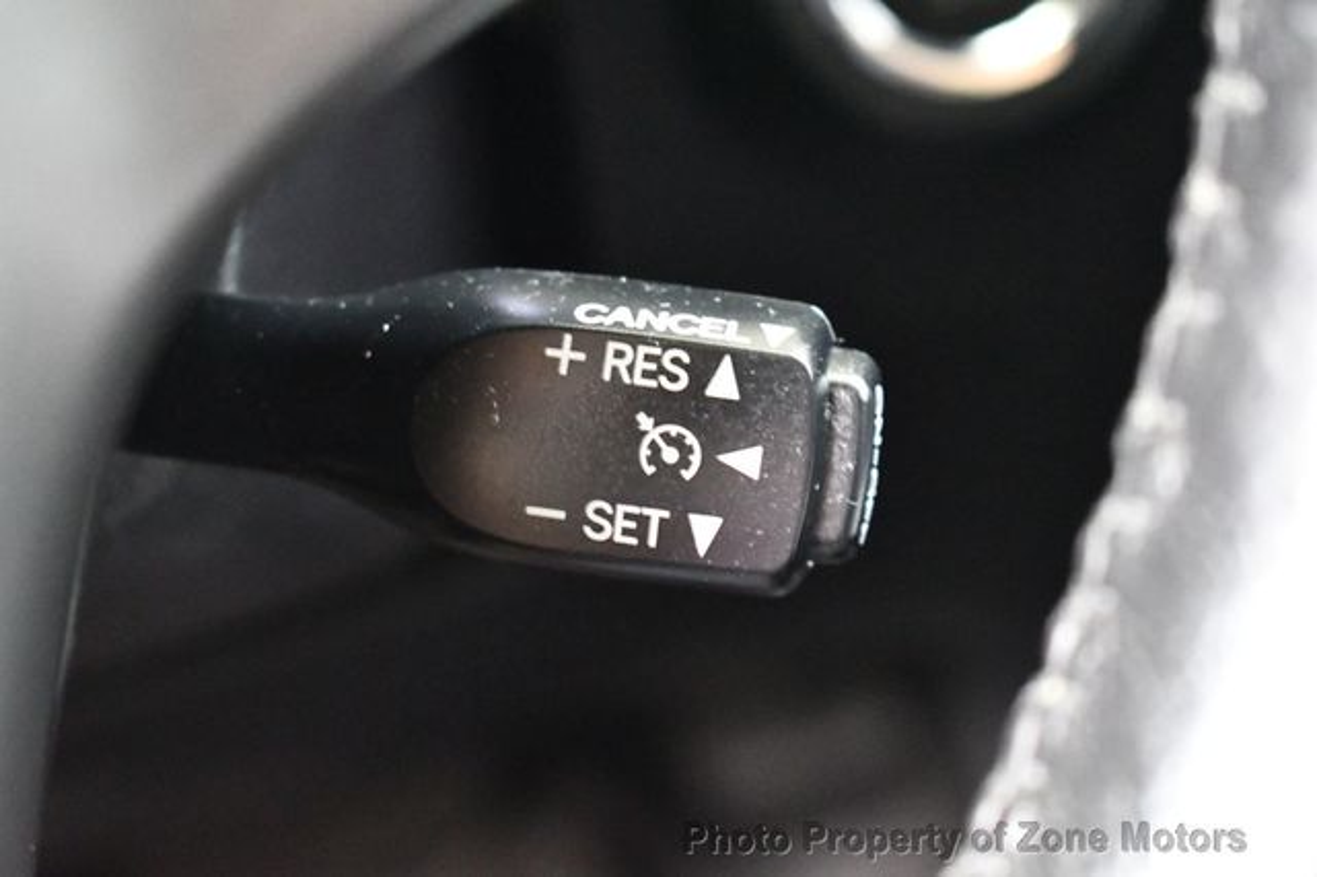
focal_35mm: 67
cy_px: 438
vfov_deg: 20.3
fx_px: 2450
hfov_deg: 30.1
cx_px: 658
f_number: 5
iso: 12800
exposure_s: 1/10
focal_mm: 45
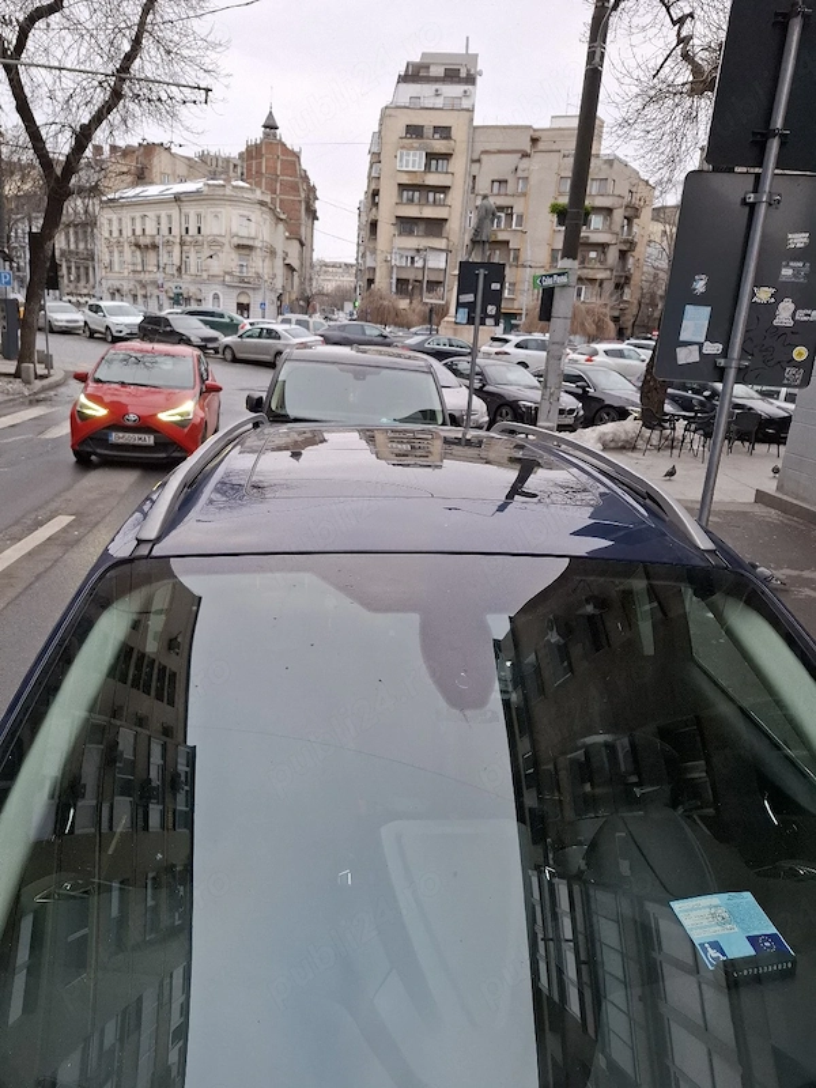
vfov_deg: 73.9
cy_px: 544
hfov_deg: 58.9
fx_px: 723
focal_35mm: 23
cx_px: 408
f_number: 1.8
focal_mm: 5.54
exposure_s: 1/120
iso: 100
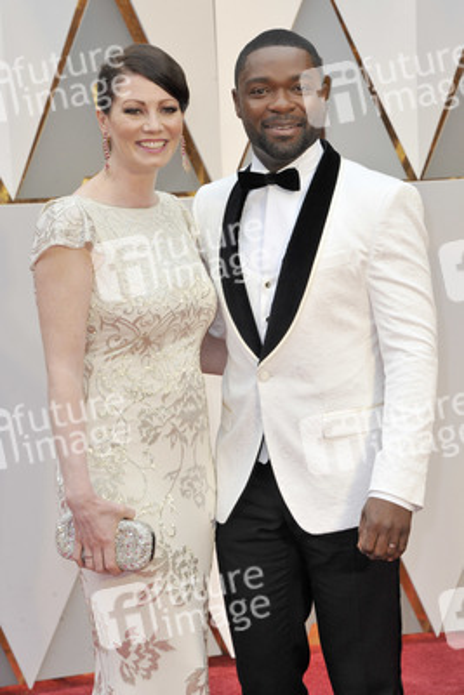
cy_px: 348
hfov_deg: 11.0
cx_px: 232
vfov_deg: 16.4
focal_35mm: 125
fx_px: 2414
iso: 1000
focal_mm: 125
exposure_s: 1/250
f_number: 7.1
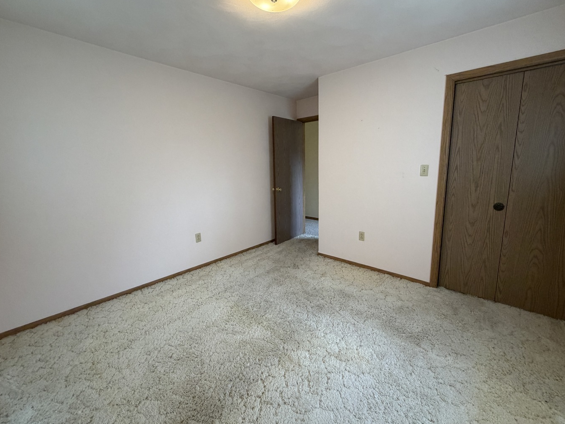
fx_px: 245
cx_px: 287
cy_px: 202
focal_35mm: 15
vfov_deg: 81.7
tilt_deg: -9.6
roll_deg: +1.6
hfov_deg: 98.2
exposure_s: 1/120
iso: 200
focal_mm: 2.22
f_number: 2.2
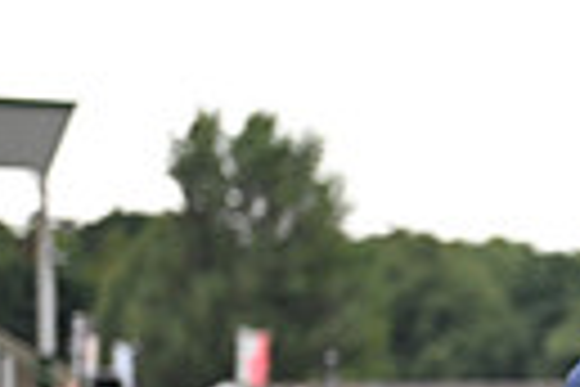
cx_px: 1232
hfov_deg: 2.8
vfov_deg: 1.9
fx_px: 11615
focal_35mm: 721
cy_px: 655
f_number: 2.8
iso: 1600
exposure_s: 1/320
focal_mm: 160
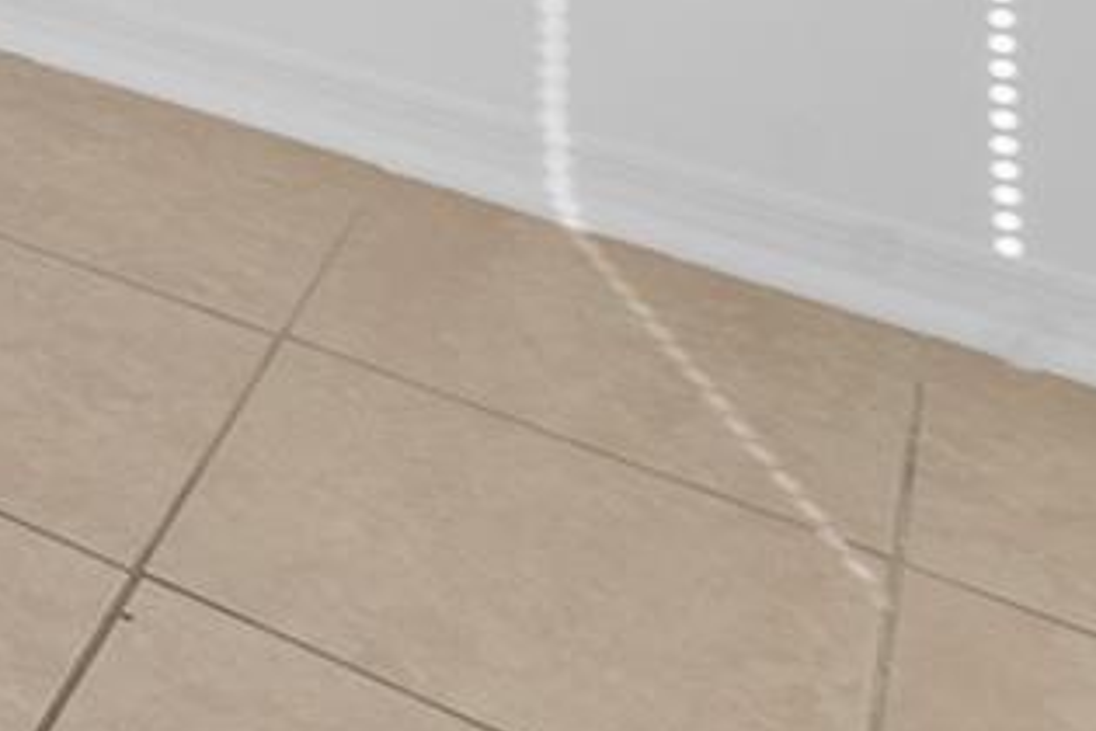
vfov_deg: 13.7
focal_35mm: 71
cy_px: -1020
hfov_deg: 19.2
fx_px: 2161
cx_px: -1016
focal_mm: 14
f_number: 9
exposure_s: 1/30
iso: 400
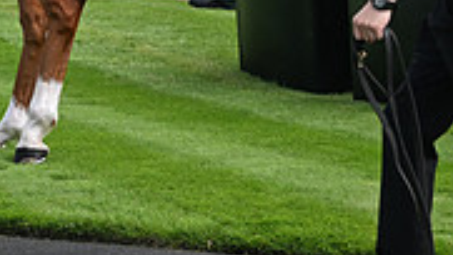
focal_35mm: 276
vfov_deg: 4.4
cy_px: -224
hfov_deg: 7.7
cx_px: -223
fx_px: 3317
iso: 500
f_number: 5.6
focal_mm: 82
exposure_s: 1/1600
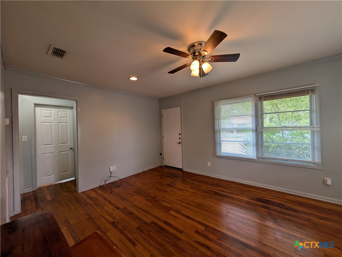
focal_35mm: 12
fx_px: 119
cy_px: 128
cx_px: 171
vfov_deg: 94.6
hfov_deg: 110.5
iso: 69
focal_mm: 2.02
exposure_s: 1/120
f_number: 1.7
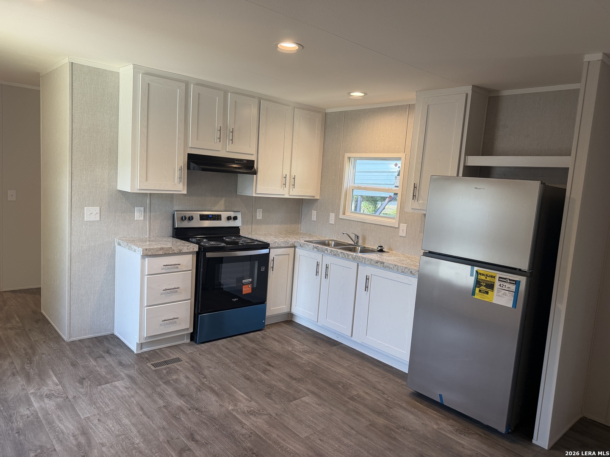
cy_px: 228
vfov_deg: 56.8
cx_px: 305
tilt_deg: -7.2
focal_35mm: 24
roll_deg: -4.3
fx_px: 423
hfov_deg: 71.6
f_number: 1.78
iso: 125
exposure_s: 1/130
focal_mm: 6.76
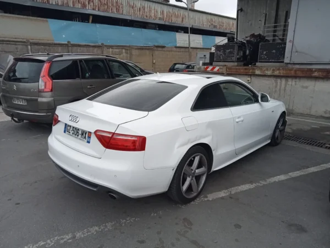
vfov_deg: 49.7
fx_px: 267
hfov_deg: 63.4
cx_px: 165
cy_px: 124
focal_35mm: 28
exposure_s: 1/474
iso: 100
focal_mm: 3.46
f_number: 2.2
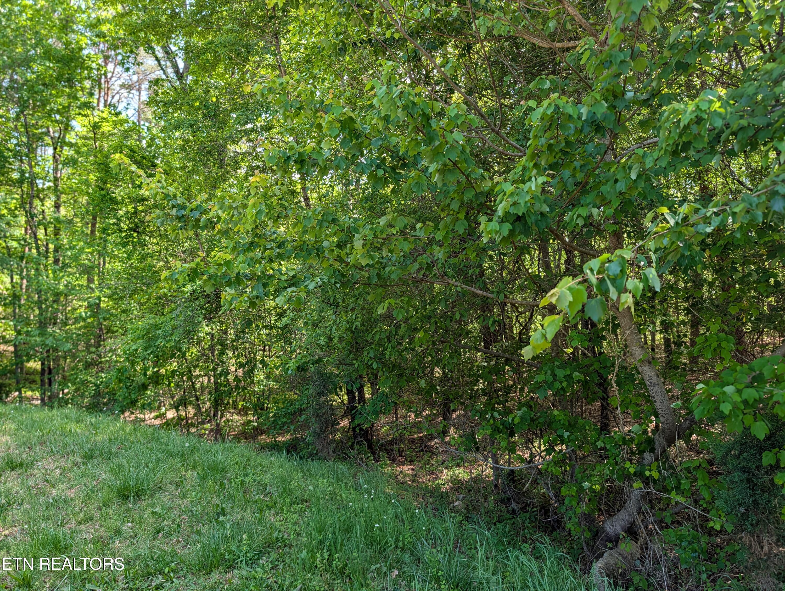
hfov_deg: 71.5
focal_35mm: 24
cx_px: 392
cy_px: 296
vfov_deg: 56.9
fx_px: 545
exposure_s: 1/175
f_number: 1.68
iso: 25
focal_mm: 6.9
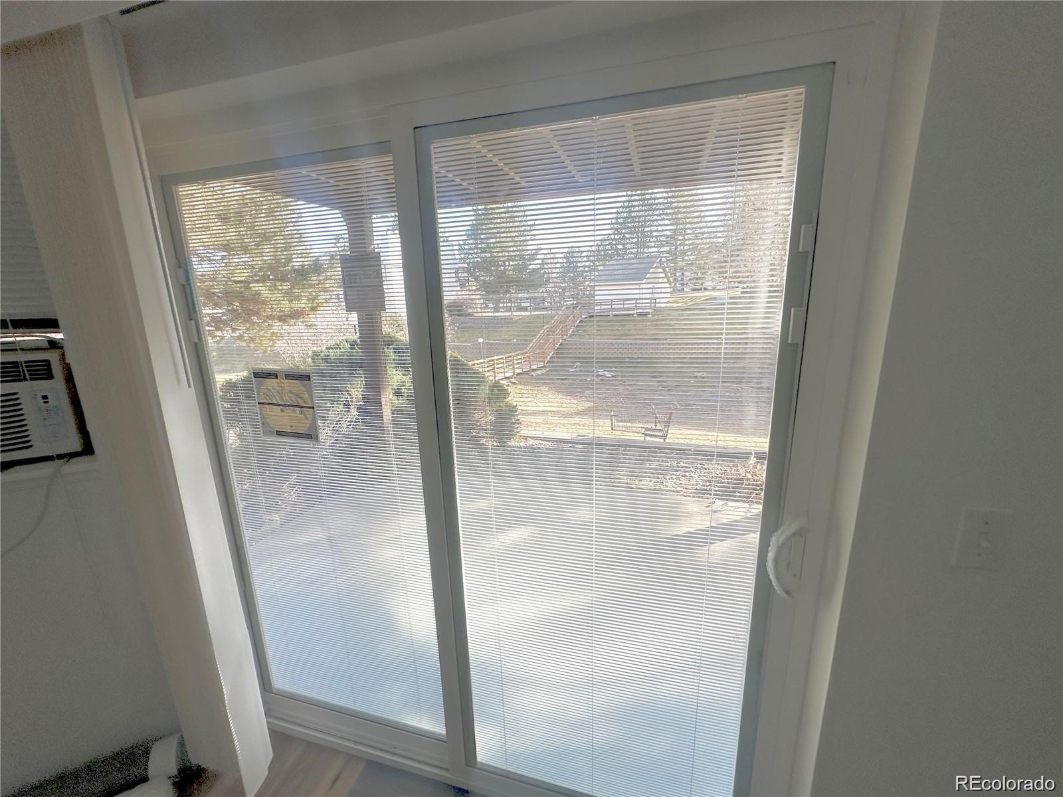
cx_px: 532
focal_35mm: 14
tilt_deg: -12.8
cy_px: 398
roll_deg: +0.8
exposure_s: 1/232
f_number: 2.2
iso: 40
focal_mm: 2.22
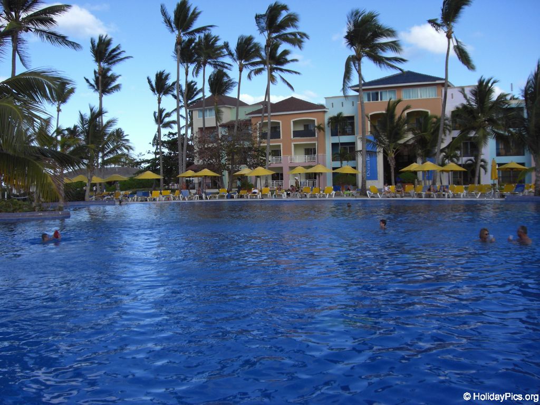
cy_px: 202
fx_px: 593
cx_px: 270
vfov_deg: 37.7
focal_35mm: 38
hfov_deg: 49.0
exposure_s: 1/800
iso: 64
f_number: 2.7
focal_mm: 6.2
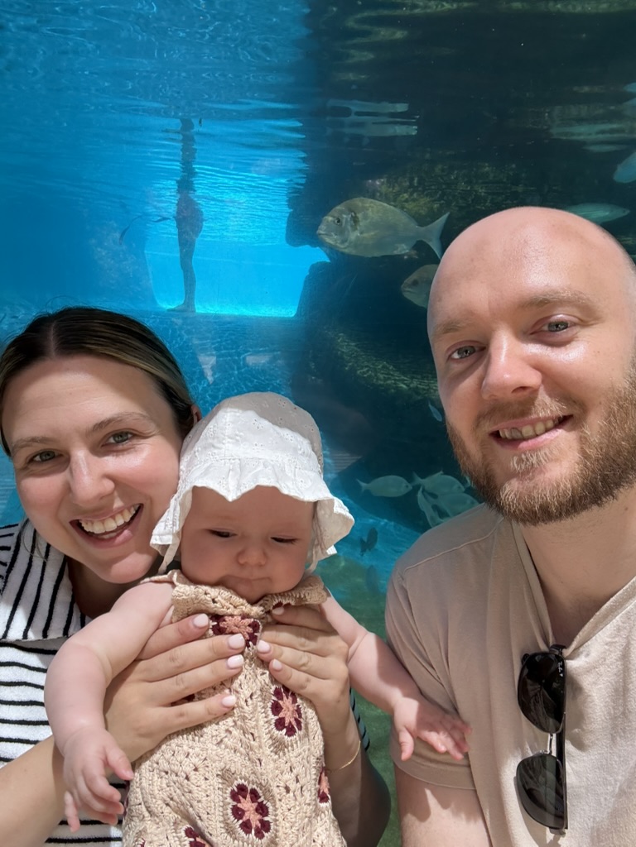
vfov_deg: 60.0
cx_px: 318
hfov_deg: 46.8
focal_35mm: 30
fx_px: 735
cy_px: 424
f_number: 1.9
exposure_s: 1/122
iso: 32
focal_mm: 2.69
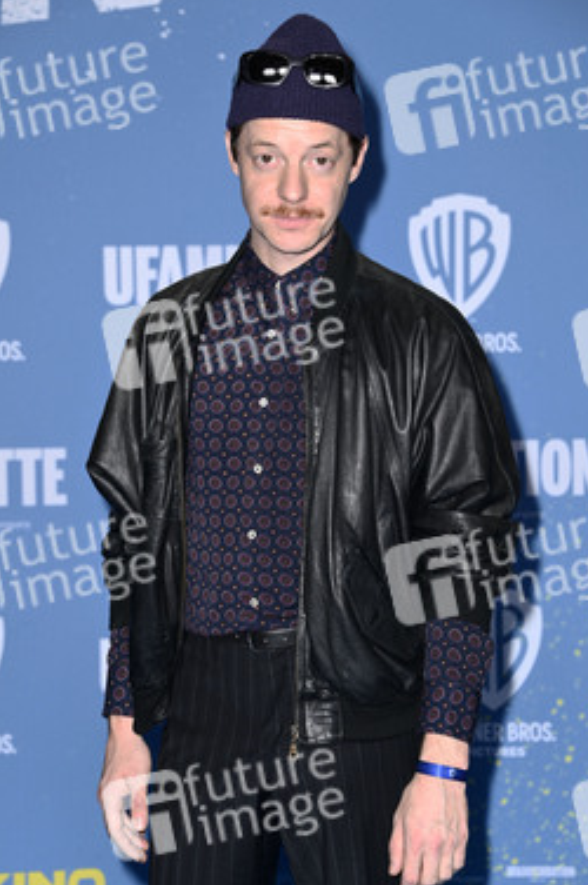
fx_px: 2921
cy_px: 452
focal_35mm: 119
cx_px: 292
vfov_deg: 17.2
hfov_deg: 11.5
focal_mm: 112
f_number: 6.3
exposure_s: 1/250
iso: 1000
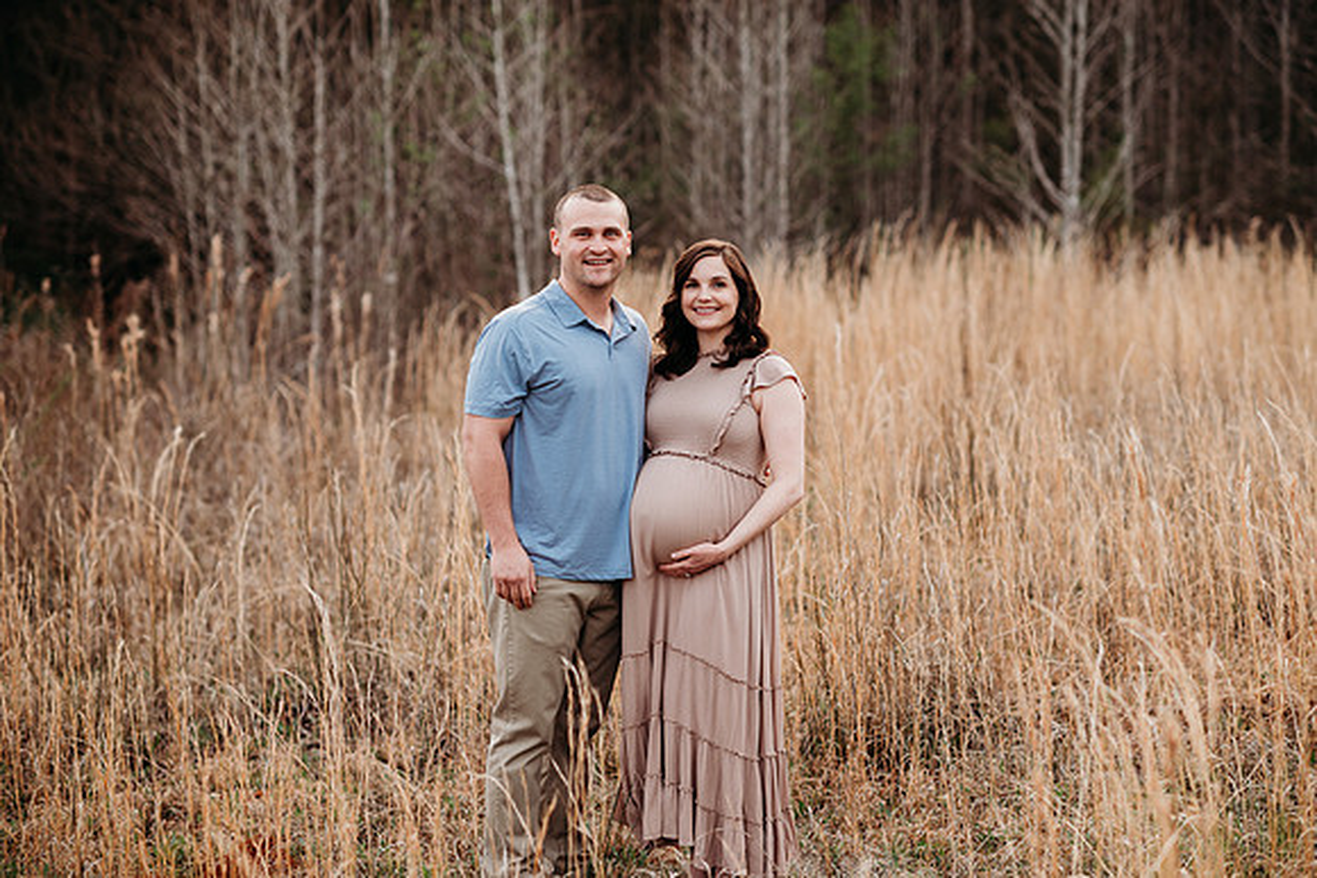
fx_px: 3110
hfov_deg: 23.9
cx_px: 658
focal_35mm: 85
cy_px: 439
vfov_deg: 16.1
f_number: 2.5
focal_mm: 85
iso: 160
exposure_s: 1/400
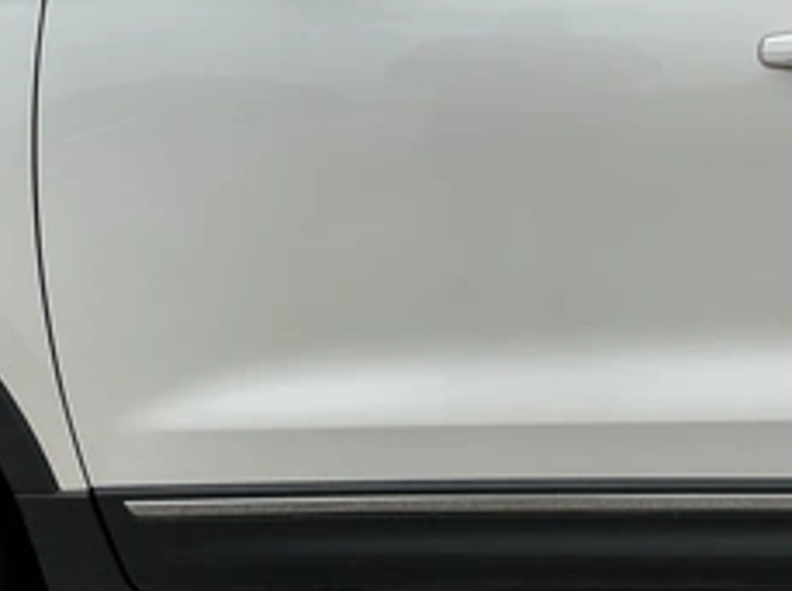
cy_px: 214
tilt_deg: -13.6
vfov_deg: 29.5
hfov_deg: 38.6
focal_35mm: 49
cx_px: 522
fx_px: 1119
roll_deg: -3.3
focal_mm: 3
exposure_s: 1/2427
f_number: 1.8
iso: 25
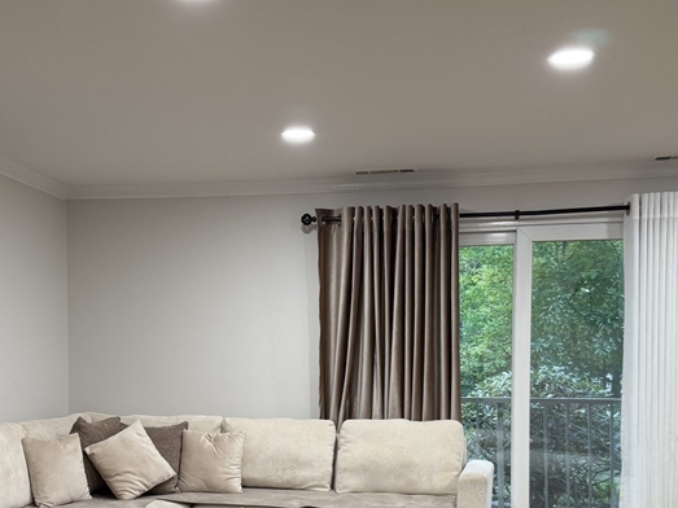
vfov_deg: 30.3
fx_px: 920
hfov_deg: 40.2
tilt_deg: -2.1
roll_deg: +0.8
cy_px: 393
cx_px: 268
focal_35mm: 47
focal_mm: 6.76
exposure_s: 1/60
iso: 125
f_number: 1.78
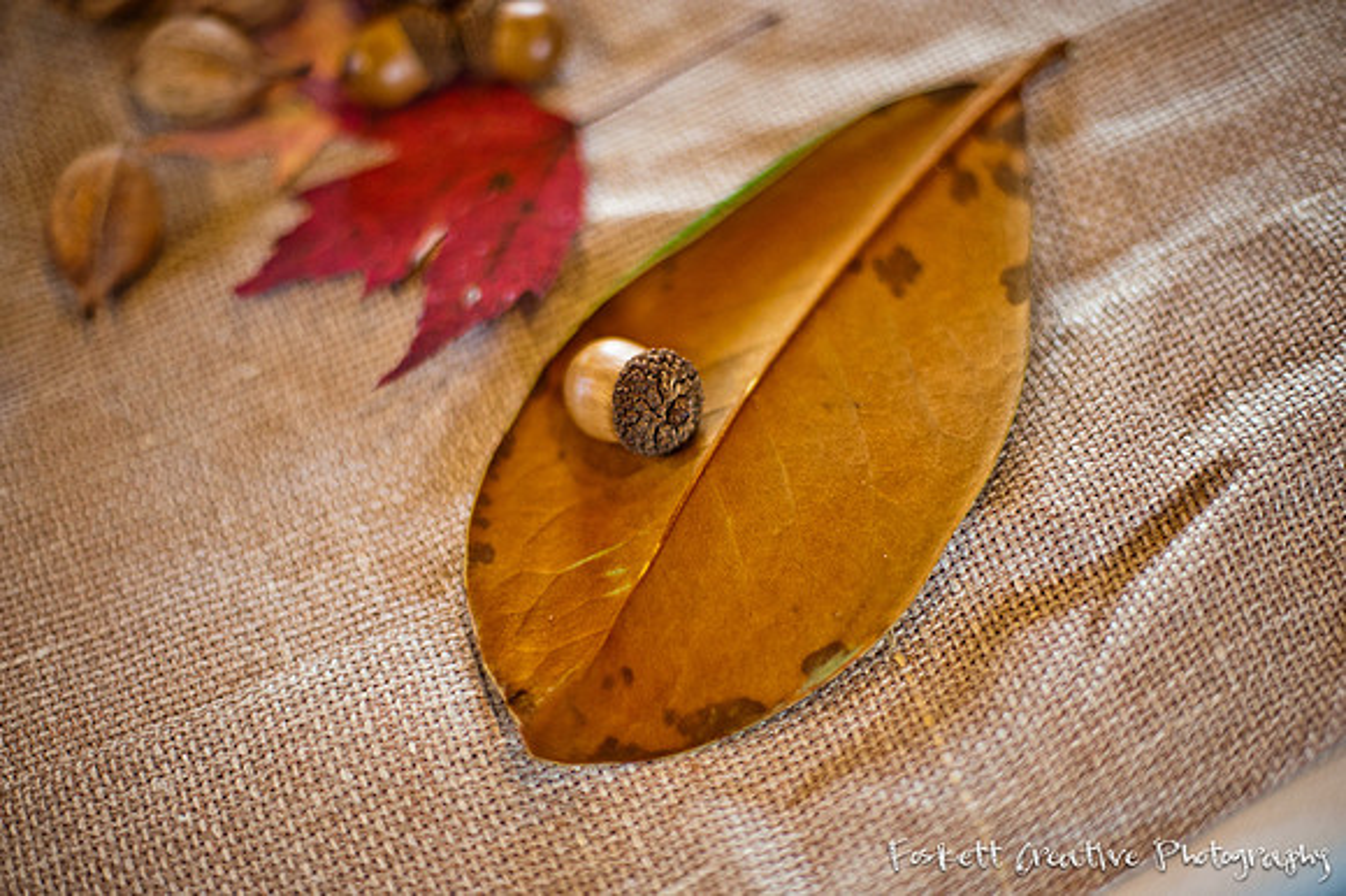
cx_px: 673
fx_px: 1868
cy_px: 448
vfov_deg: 27.0
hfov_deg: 39.6
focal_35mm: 50
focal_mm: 50
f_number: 1.4
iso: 1000
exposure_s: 1/160
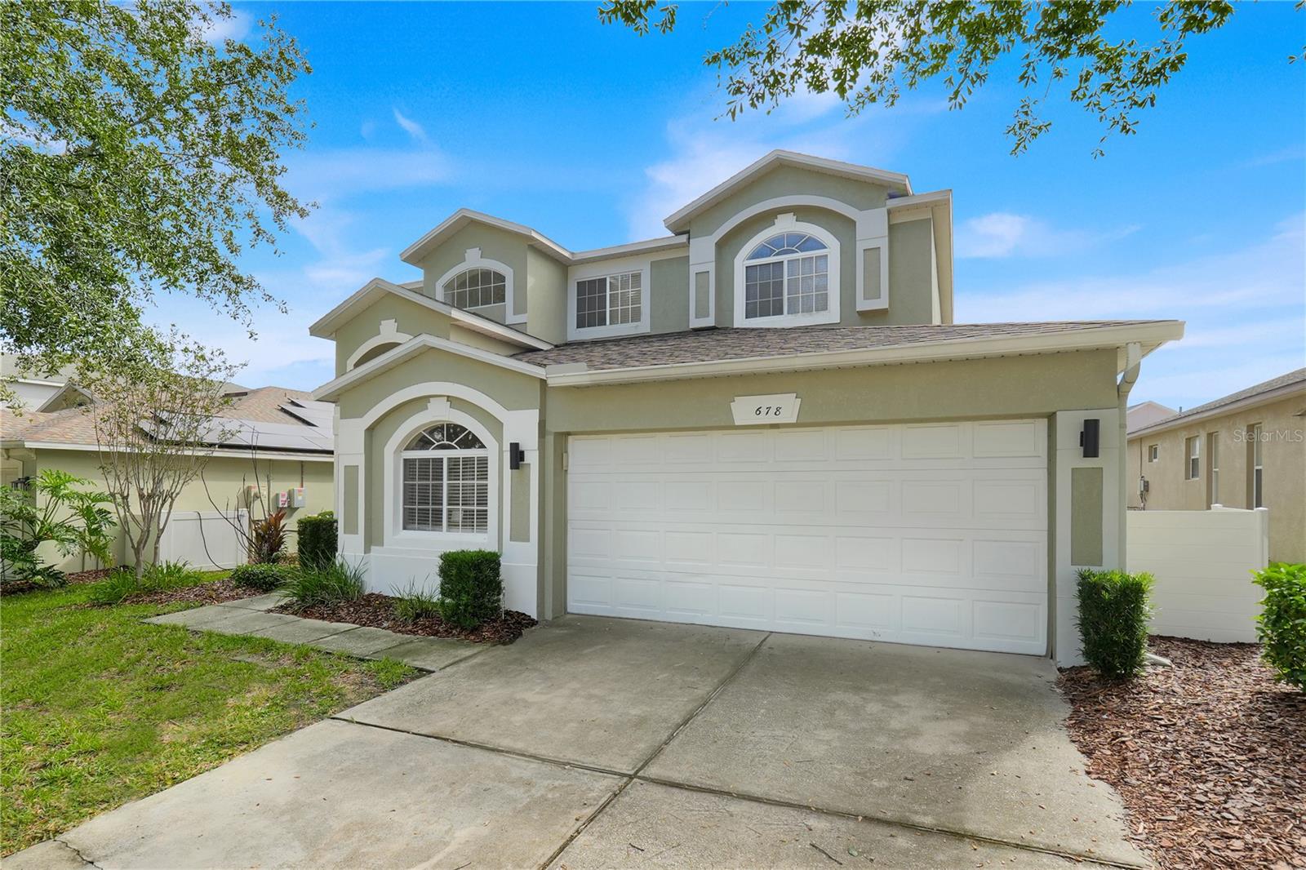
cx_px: 653
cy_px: 435
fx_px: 653
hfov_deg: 90.0
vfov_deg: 67.4
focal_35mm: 18
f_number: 8
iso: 250
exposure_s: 1/20
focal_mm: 12
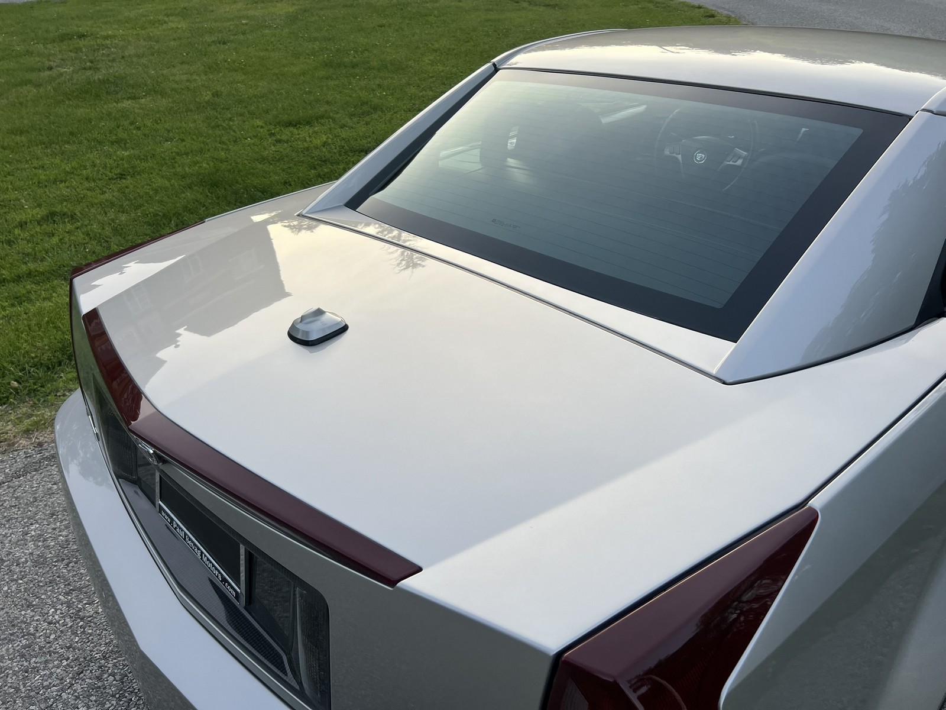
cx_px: 473
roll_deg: +4.2
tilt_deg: -33.1
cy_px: 355
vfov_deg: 53.1
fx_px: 711
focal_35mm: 26
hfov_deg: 67.3
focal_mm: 5.7
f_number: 1.5
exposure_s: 1/414
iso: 50
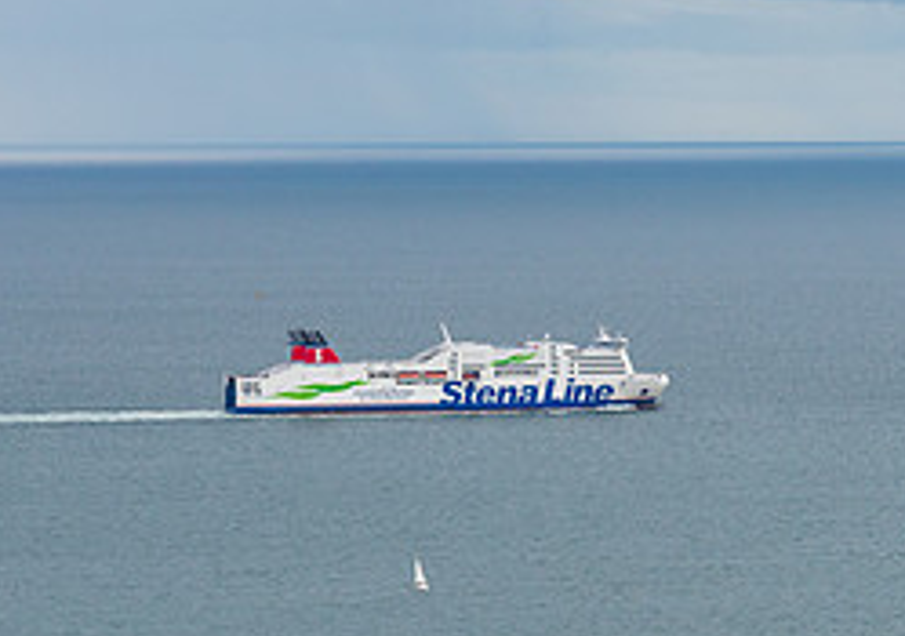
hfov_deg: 8.0
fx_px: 6493
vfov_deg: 5.6
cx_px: 622
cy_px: 398
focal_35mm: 254
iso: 640
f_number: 11
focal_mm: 100
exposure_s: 1/500
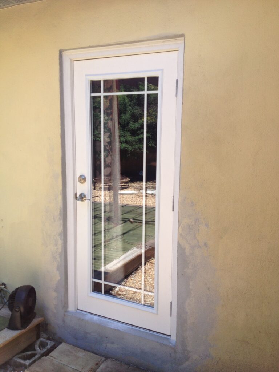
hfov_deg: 40.7
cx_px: 140
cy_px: 186
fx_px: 376
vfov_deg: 52.6
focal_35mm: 35
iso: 50
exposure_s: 1/442
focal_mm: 4.28
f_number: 2.4
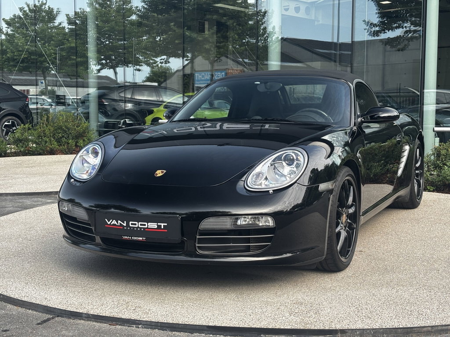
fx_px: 676
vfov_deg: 28.0
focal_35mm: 52
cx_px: 225
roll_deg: -0.8
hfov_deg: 36.8
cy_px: 168
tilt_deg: -4.7
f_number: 1.6
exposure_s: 1/220
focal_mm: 5.96
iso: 32
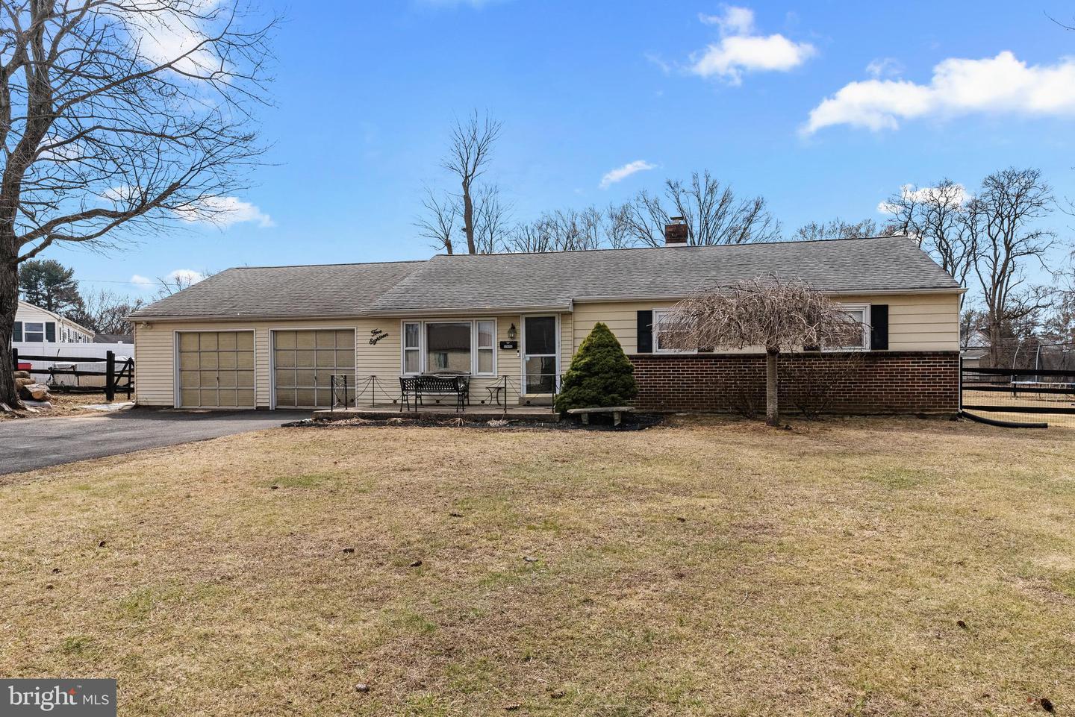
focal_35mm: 23
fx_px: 687
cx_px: 538
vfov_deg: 55.1
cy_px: 358
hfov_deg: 76.1
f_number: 11
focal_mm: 23
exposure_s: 1/640
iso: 640
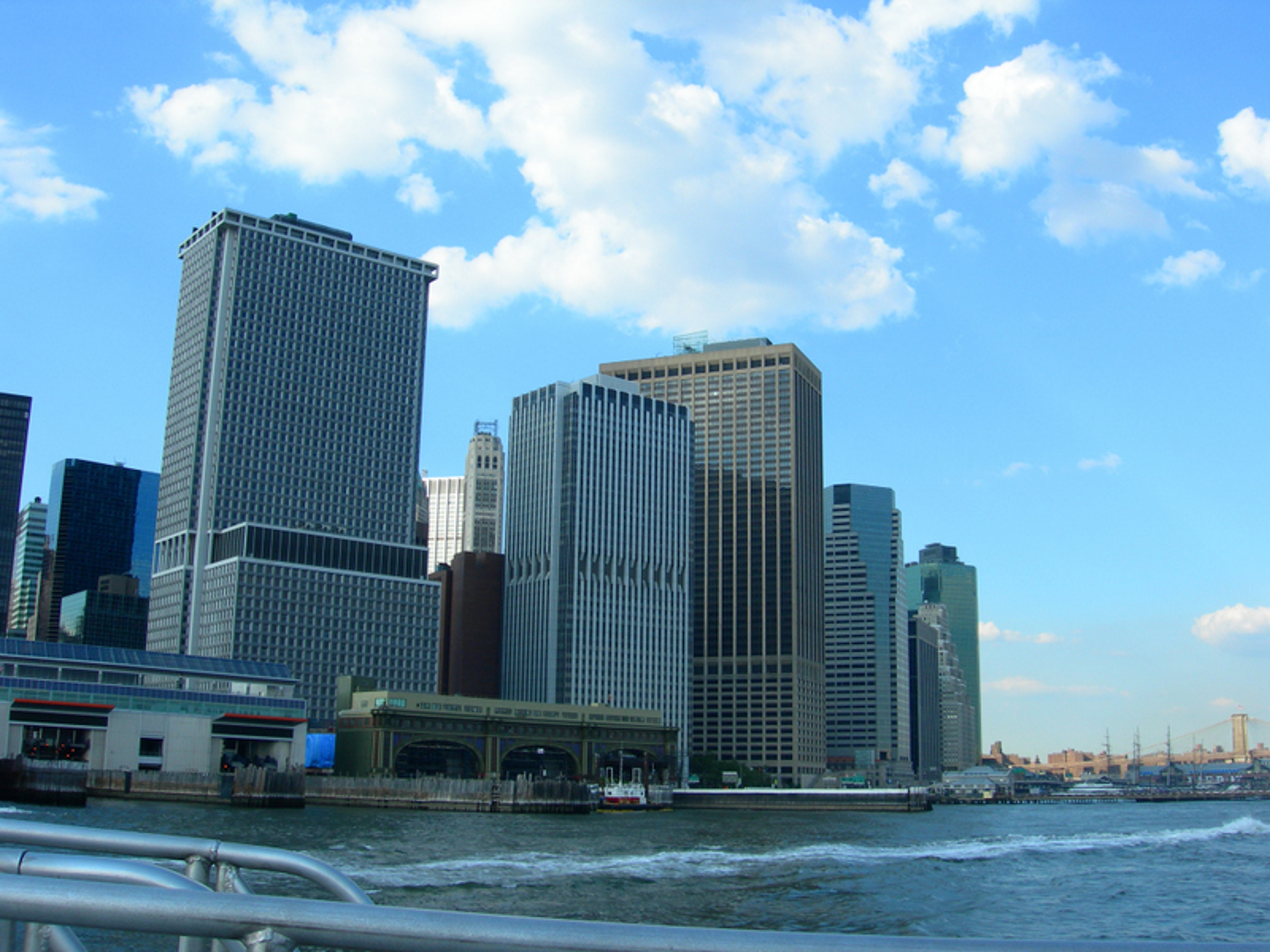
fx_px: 1394
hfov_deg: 49.0
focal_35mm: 38
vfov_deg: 37.7
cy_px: 476
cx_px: 635
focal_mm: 7.8
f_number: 4.8
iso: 50
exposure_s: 1/299
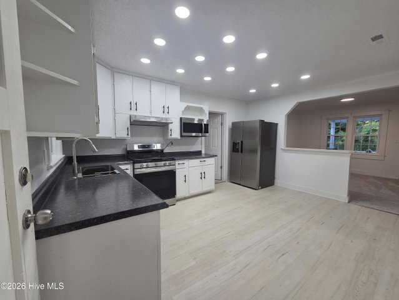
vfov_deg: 90.0
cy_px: 150
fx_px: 150
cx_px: 200
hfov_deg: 106.1
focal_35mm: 13
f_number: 2.2
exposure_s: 1/120
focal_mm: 2.2
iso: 160
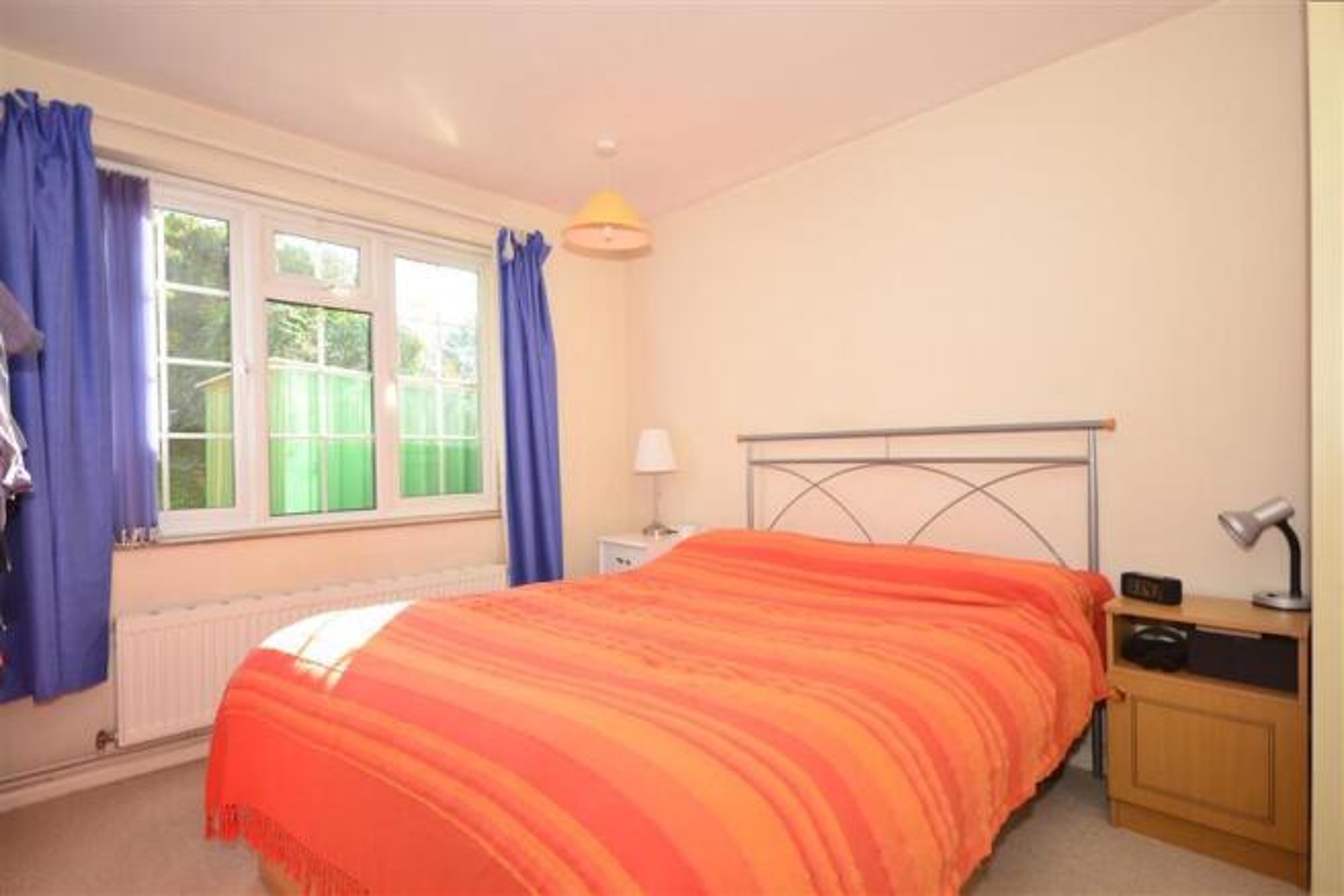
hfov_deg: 90.0
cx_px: 672
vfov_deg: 67.4
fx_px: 672
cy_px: 448
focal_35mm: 18
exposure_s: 1/60
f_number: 5
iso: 200
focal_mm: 12
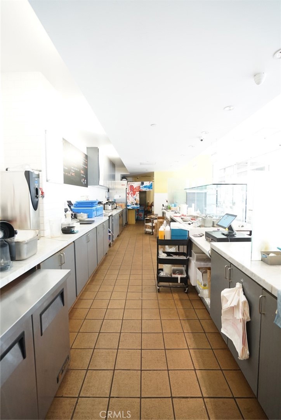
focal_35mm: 16
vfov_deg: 96.7
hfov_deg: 73.8
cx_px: 140
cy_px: 210
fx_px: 187
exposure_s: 1/60
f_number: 4
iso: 1600
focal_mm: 16
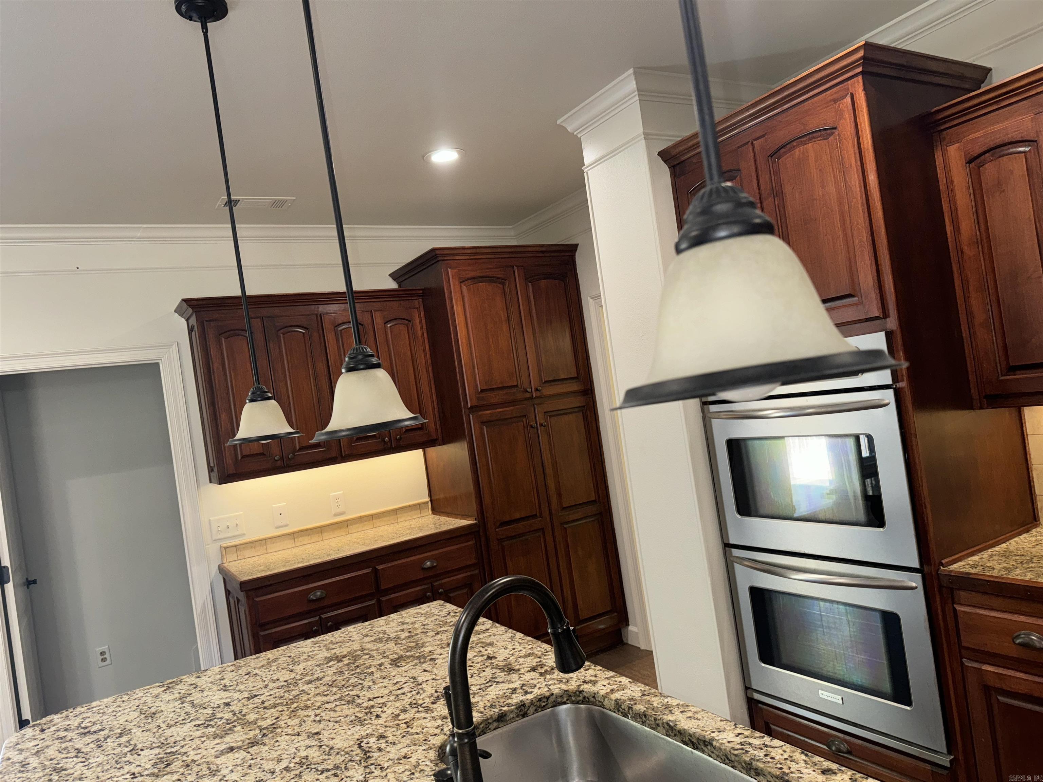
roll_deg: +8.5
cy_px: 391
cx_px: 522
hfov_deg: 71.6
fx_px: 723
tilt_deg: -0.5
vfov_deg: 56.8
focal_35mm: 24
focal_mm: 6.86
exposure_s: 1/33
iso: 100
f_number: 1.78
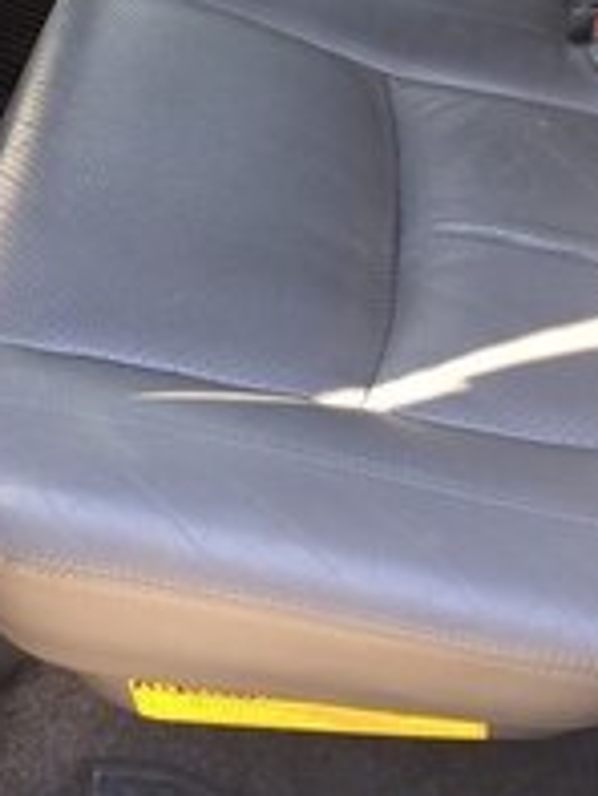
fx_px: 1680
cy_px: -133
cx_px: 182
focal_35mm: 73
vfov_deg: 24.4
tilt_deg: -25.8
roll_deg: +6.2
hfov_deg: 20.1
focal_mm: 4.15
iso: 32
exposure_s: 1/50
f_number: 2.2
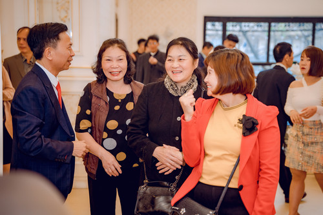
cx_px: 162
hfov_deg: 33.2
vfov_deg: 22.5
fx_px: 542
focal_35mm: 60
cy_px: 108
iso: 640
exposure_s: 1/160
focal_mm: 60.4
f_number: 2.8
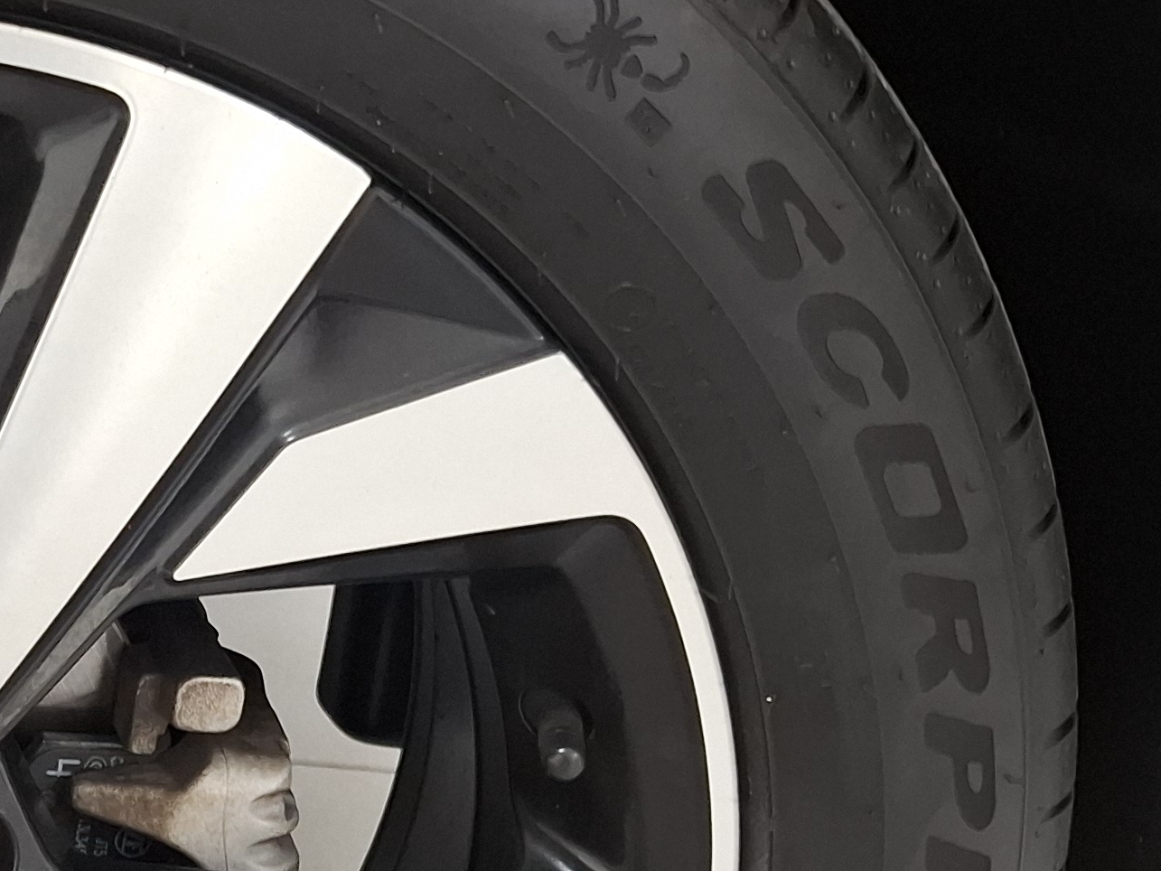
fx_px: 2449
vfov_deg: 20.0
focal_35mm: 73
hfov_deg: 23.9
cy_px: 683
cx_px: -294
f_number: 1.8
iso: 400
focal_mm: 5.54
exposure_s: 1/24
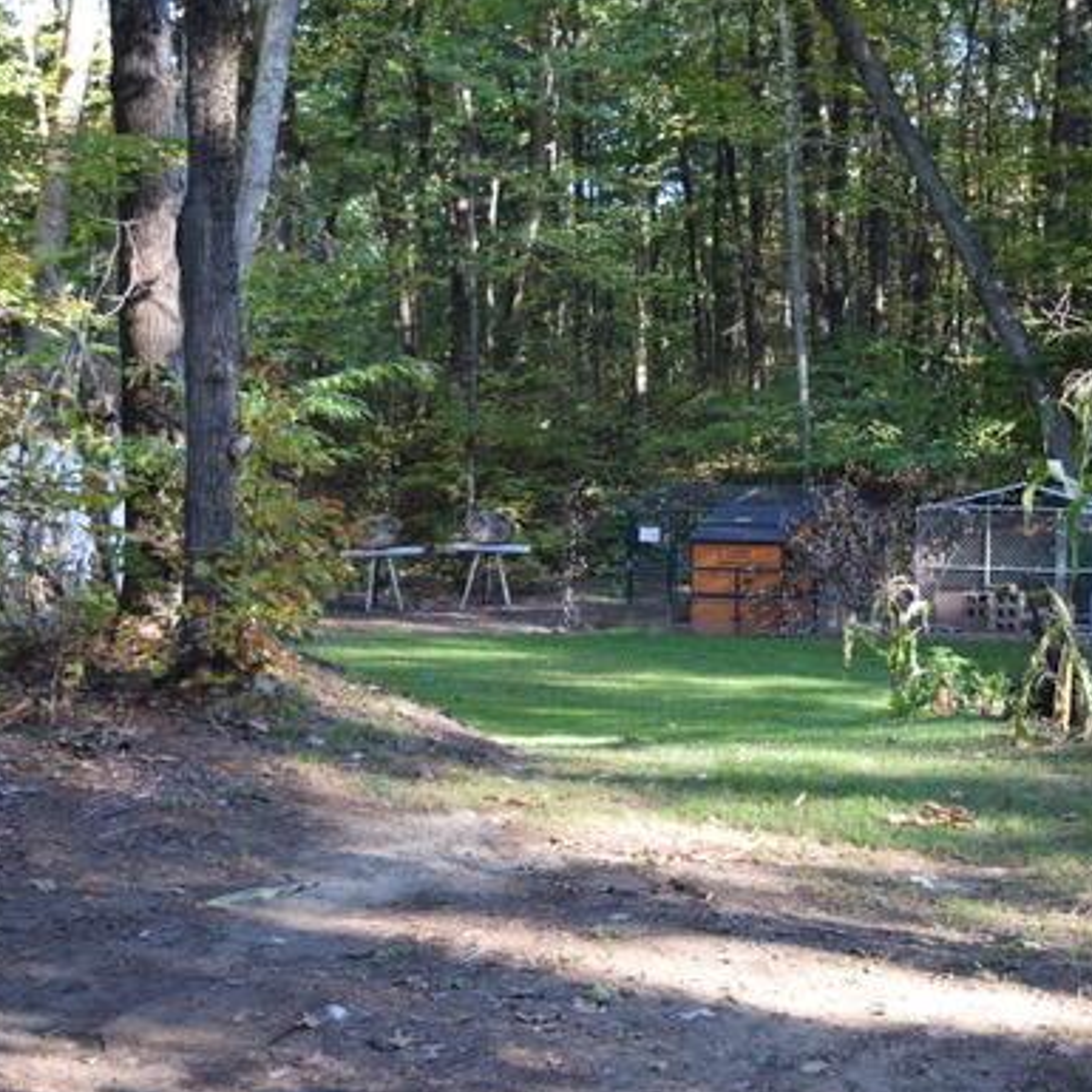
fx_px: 2345
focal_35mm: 66
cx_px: 752
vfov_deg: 26.2
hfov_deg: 26.0
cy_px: 506
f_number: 5
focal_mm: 31
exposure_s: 1/100
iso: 400
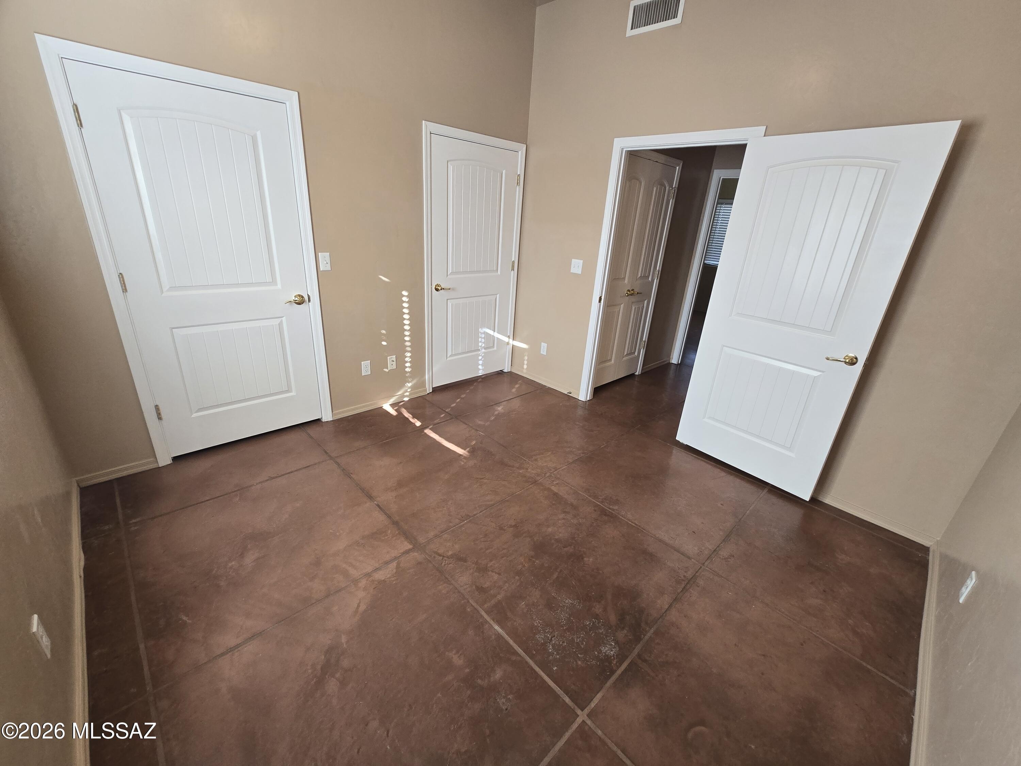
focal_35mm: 13
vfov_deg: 89.9
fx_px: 383
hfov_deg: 106.2
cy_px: 383
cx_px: 510
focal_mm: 2.2
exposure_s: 1/60
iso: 125
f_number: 2.2
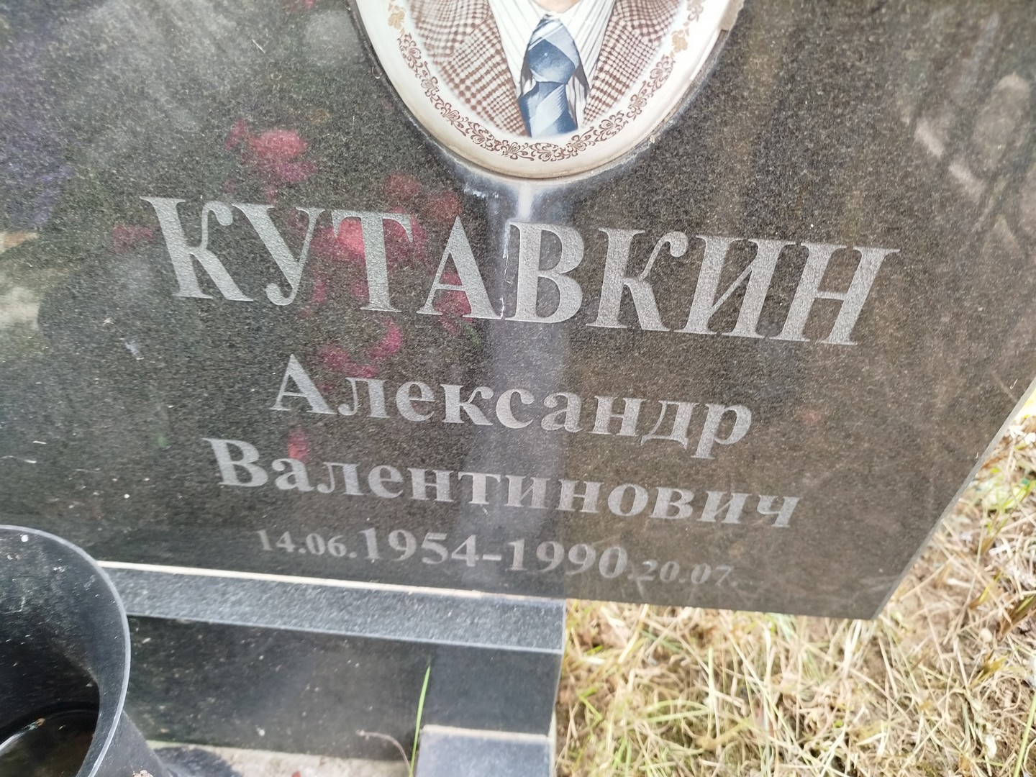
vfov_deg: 56.8
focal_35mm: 24
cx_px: 518
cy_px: 388
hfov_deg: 71.6
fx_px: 718
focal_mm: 5.31
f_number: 1.7
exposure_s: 1/50
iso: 80
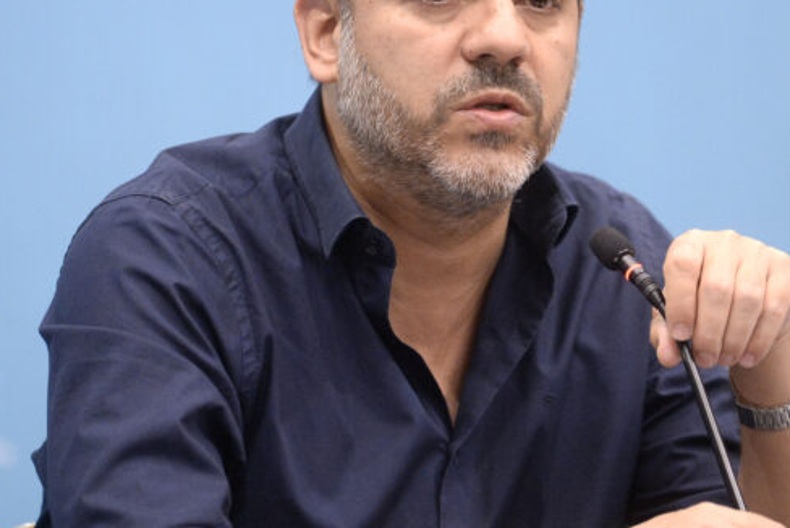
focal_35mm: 283
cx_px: 291
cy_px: 178
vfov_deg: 4.9
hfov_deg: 7.3
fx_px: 6214
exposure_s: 1/400
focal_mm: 180
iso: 4000
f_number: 3.2
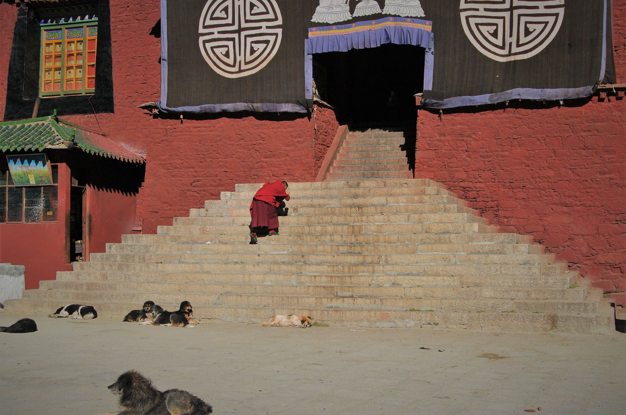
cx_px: 313
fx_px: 860
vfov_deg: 27.2
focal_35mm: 50
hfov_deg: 40.0
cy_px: 208
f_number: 9.5
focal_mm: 33
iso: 400
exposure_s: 1/1500
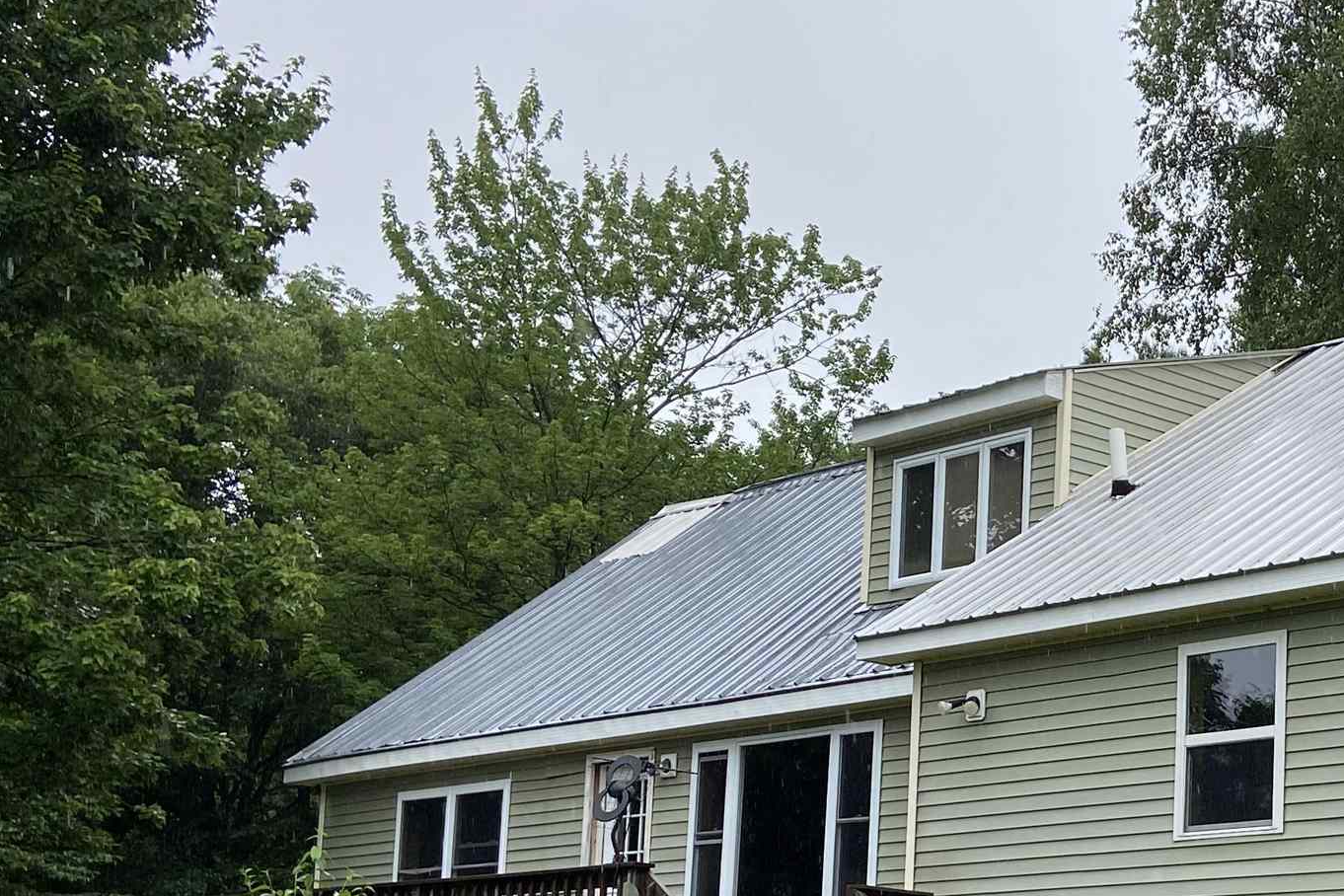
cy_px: 708
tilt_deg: +9.2
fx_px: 2277
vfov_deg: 22.0
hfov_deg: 30.9
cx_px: 1293
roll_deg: -1.4
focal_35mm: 61
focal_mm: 4.25
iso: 32
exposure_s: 1/647
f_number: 1.8
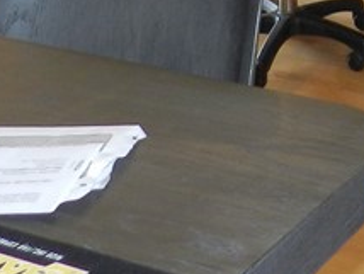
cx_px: 549
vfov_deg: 11.4
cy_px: -366
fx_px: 1158
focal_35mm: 110
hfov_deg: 16.3
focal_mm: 4
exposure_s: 1/30
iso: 200
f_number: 3.4
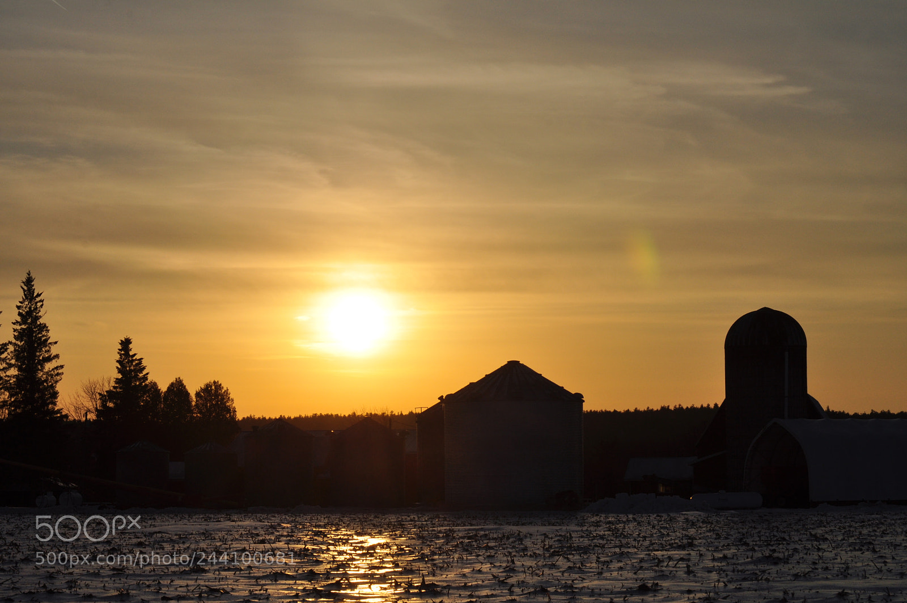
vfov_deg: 16.5
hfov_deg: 24.6
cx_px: 454
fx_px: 2076
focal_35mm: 82
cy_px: 302
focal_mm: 55
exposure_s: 1/1000
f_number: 16
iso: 200
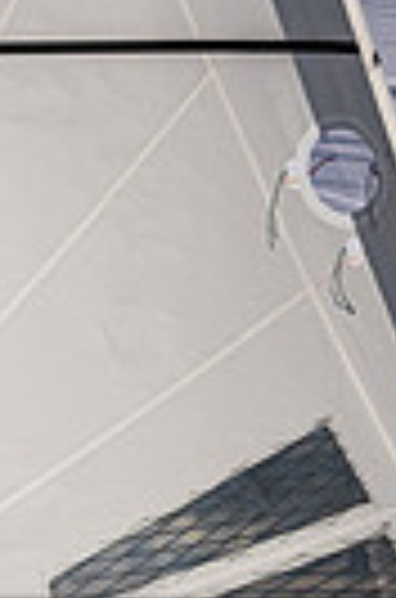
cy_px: 713
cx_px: -824
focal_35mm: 1170
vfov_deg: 1.8
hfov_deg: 1.2
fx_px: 19405
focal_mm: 260
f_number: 5.6
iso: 320
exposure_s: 1/3200
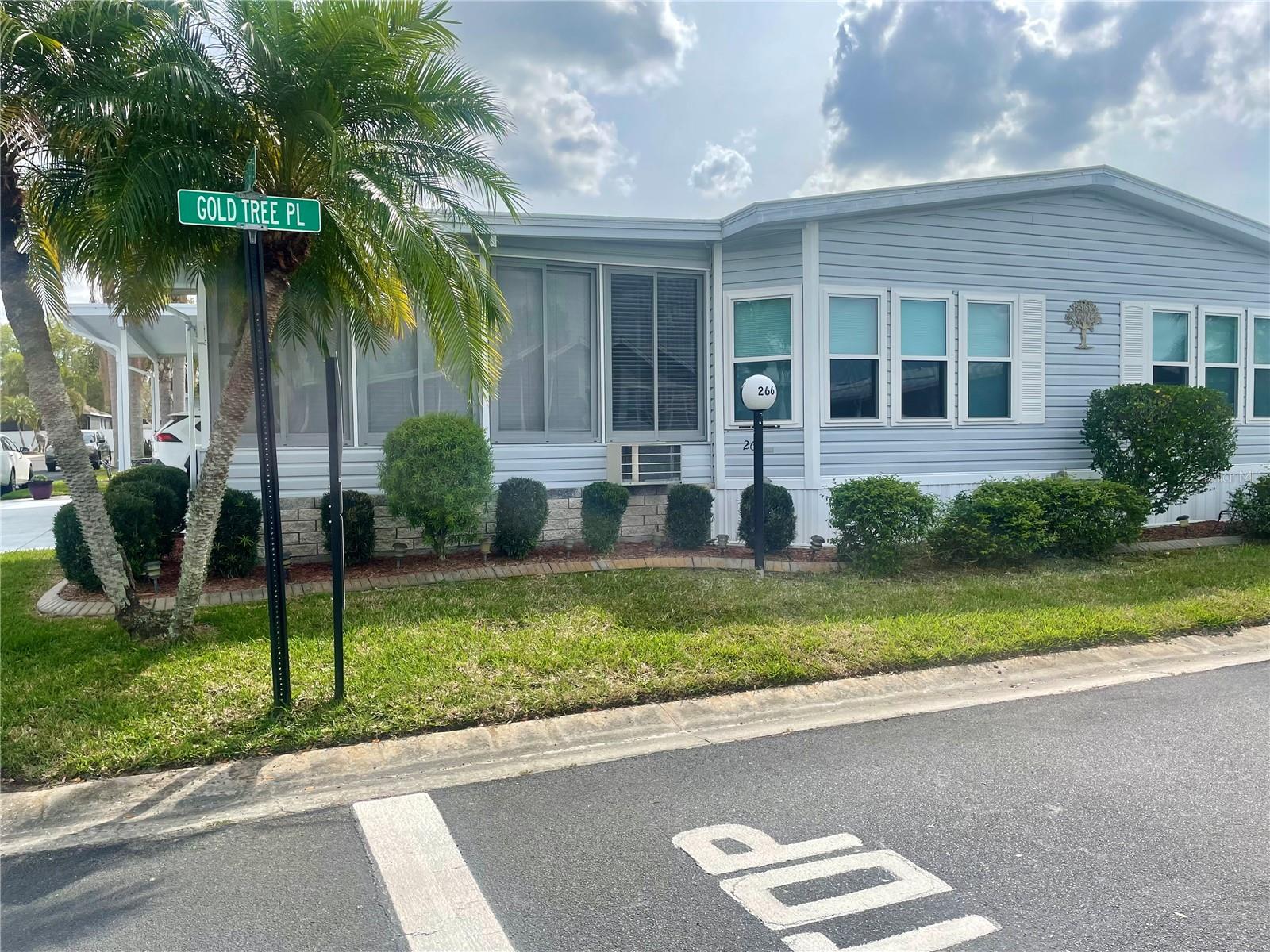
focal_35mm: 26
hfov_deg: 67.3
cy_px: 476
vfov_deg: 53.1
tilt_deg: -2.4
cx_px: 635
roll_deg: +0.2
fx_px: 954
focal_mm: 4.2
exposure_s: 1/3731
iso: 32
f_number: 1.6
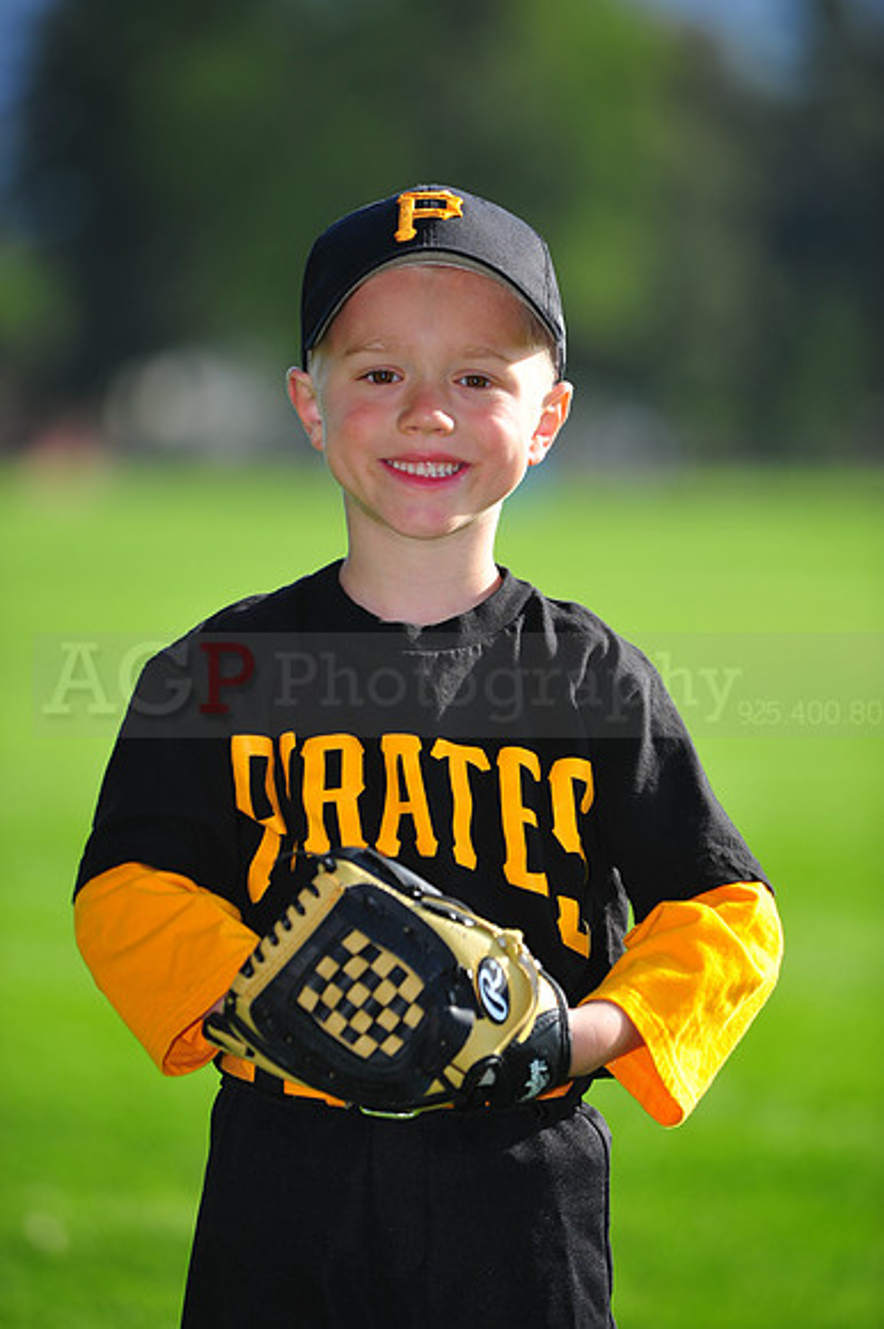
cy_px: 664
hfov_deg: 6.9
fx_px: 7375
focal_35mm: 200
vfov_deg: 10.3
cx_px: 442
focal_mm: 200
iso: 200
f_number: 4
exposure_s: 1/1000
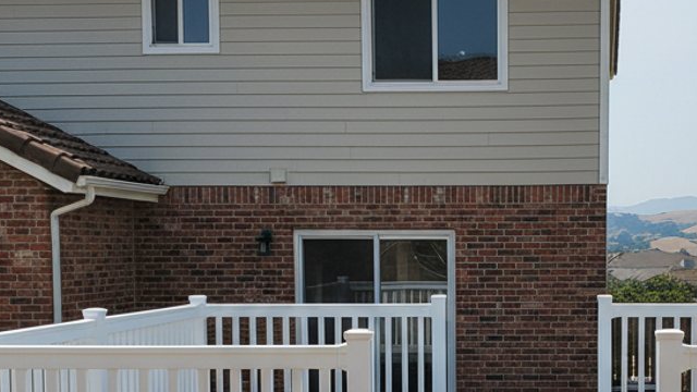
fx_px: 869
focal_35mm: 47
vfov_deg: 24.8
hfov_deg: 42.4
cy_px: 342
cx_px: 524
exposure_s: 1/1759
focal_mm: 6.4
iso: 480
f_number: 1.8
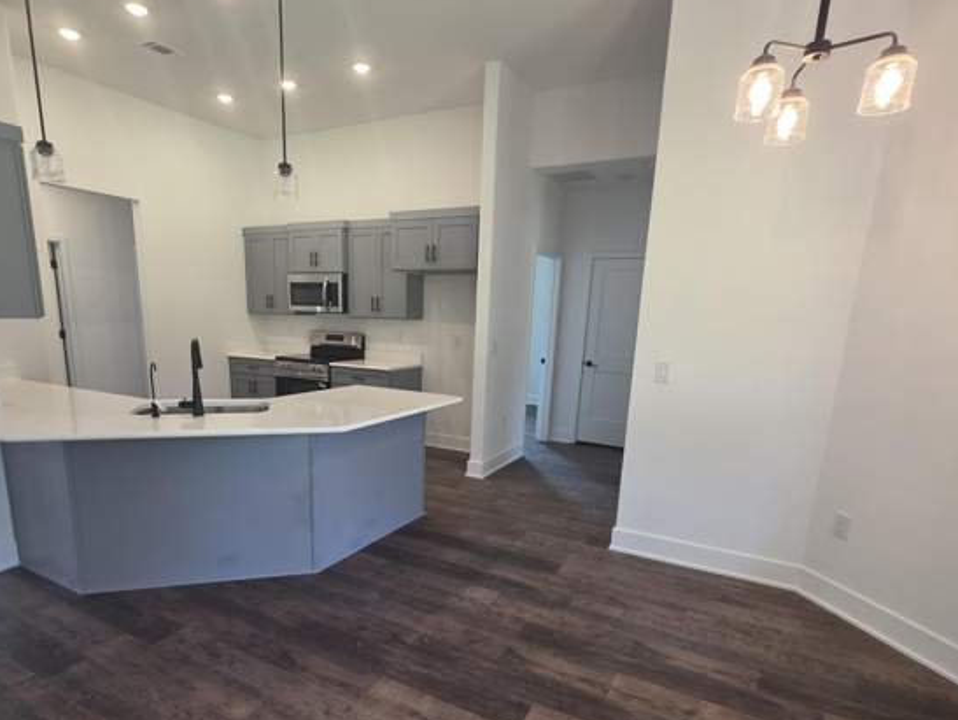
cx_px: 441
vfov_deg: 67.9
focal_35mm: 19
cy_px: 441
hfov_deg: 84.5
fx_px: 526
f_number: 1.9
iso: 160
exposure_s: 1/120
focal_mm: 2.2
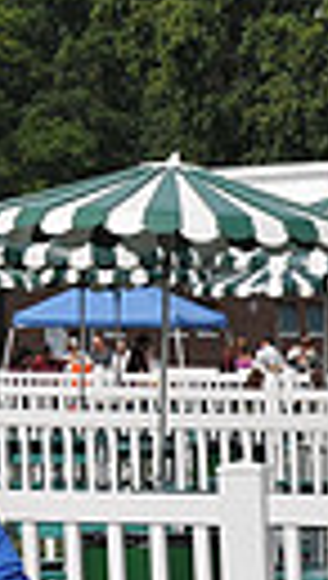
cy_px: 191
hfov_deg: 3.4
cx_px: -656
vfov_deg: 6.1
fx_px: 5433
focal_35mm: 353
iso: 400
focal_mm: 50
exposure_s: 1/2500
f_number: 7.1
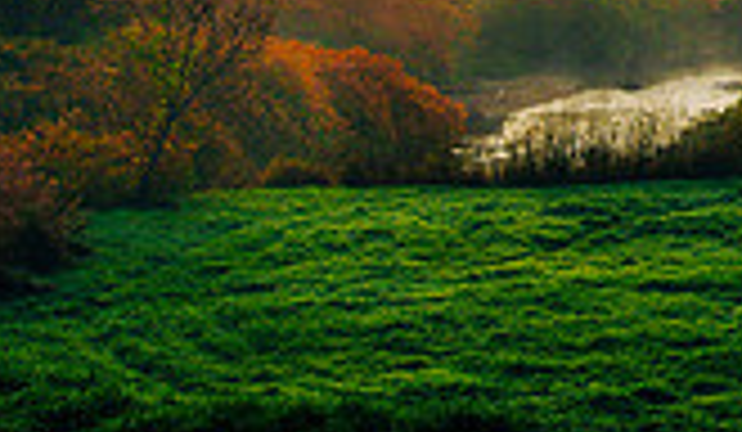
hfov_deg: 13.5
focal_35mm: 145
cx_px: 1253
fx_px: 2877
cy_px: -642
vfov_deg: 7.9
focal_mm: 31
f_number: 10
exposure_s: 1/30
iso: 64
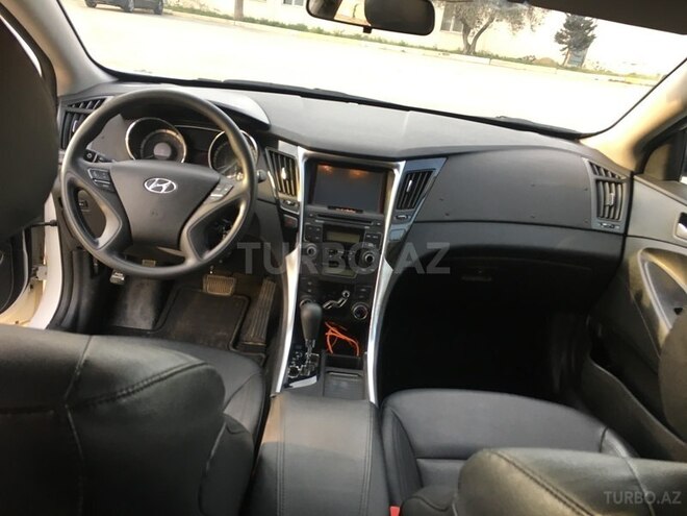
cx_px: 344
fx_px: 576
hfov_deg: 61.7
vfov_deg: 48.2
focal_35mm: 29
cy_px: 258
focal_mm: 4.15
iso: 25
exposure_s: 1/33
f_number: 2.2
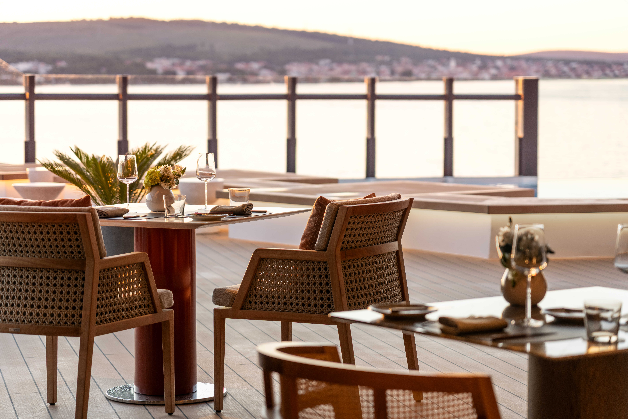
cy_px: 210
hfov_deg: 19.5
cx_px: 314
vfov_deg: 13.0
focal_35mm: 105
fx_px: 1832
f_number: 4
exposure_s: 1/60
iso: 100
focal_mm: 105
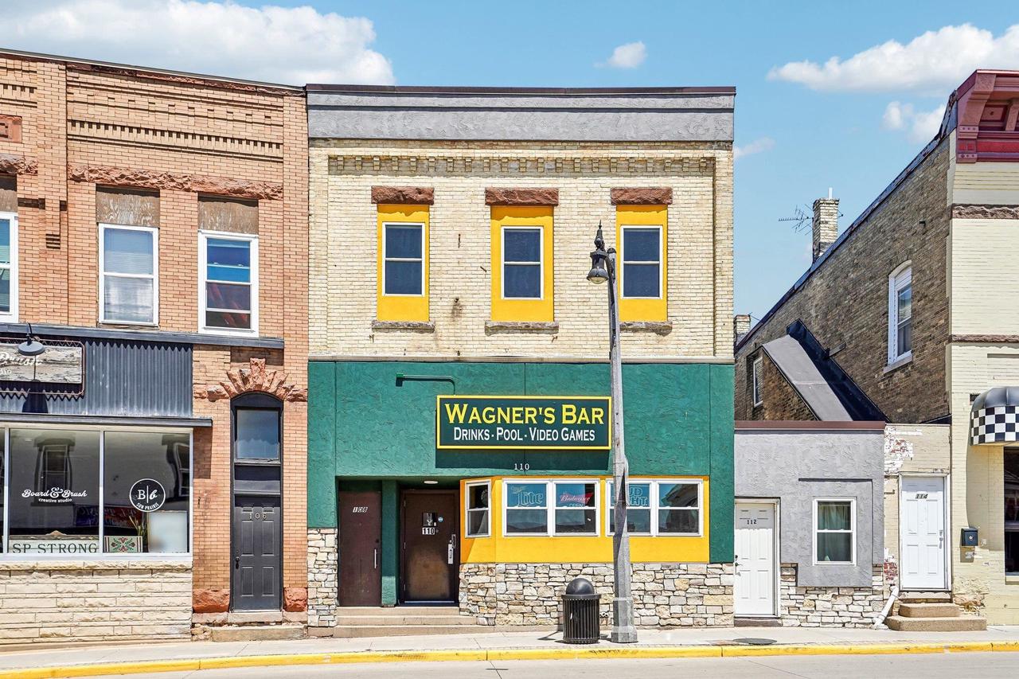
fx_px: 934
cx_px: 510
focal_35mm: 33
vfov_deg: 40.0
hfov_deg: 57.2
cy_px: 340
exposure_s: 1/250
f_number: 8
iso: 100
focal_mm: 33
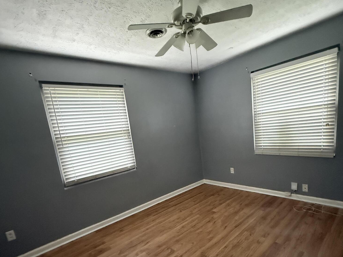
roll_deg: +5.7
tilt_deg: -9.8
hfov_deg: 84.7
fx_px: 188
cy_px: 164
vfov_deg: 67.4
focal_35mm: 19
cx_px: 172
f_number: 2.2
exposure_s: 1/60
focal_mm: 2.22
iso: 1250
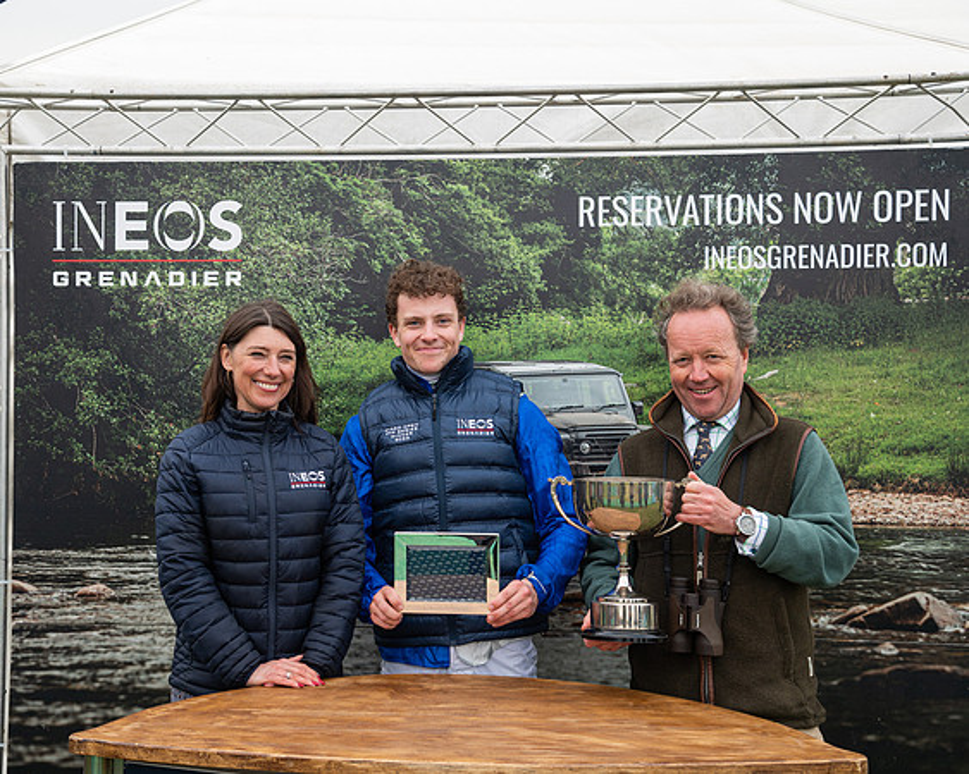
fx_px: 1422
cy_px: 387
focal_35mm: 50
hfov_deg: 37.5
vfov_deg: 30.5
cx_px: 391
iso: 400
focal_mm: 44
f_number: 5
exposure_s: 1/250
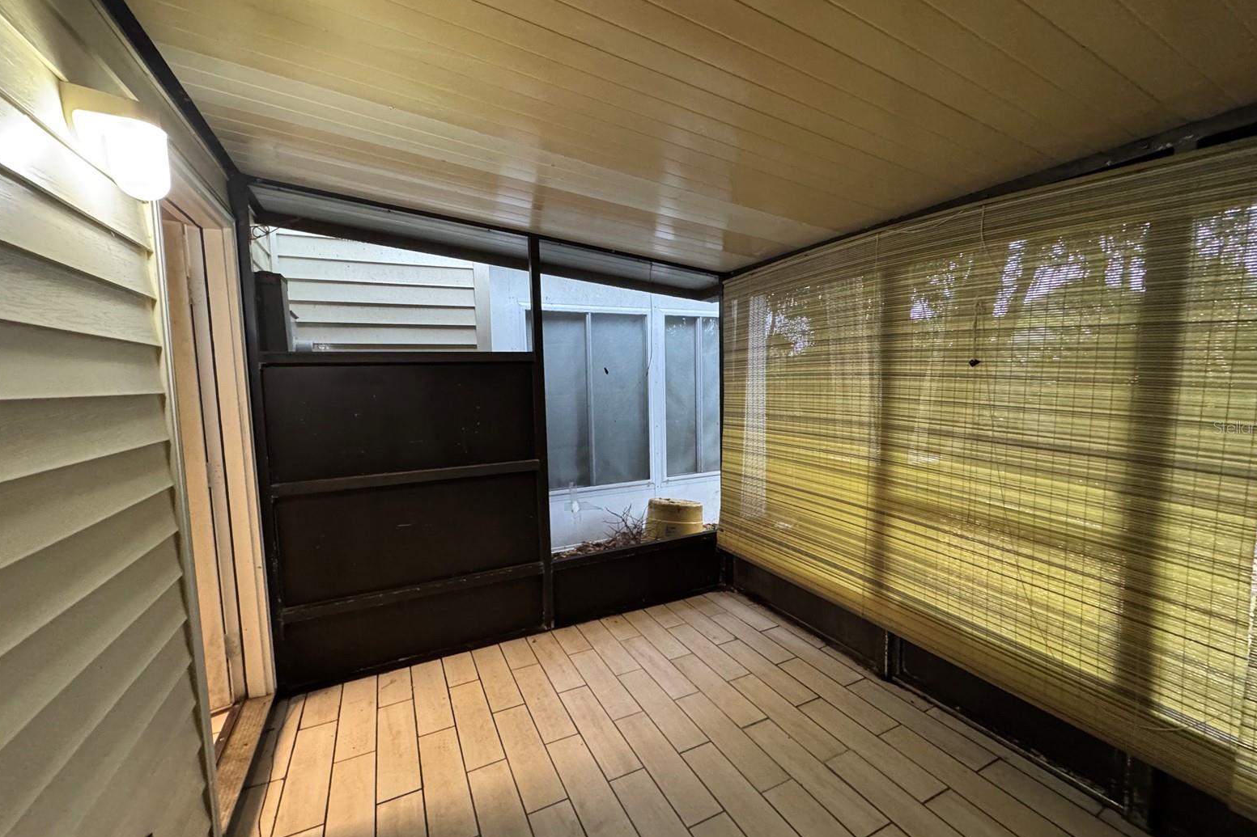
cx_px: 642
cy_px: 427
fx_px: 524
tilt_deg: -5.7
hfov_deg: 100.4
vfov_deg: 77.3
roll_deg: +0.2
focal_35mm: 15
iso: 800
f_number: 2.2
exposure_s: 1/60
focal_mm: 2.22
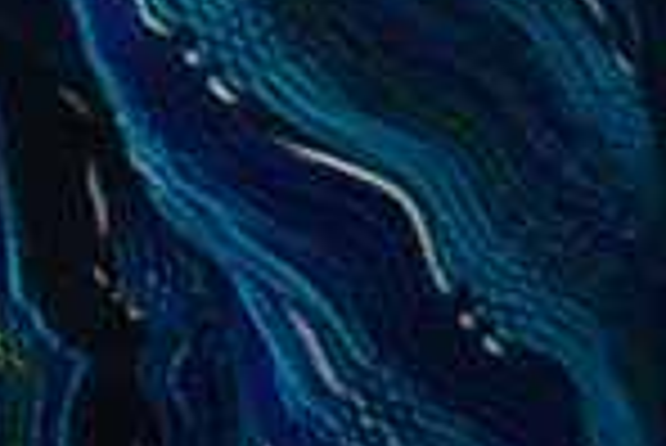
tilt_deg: -42.6
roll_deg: -2.0
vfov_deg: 3.5
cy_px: -1257
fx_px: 6907
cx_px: 1678
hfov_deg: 5.3
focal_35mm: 373
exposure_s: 1/122
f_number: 2
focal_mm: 6
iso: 25
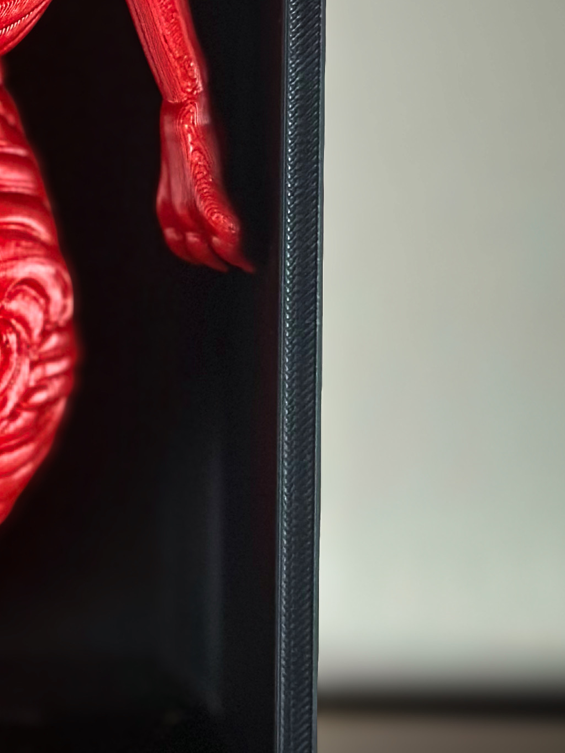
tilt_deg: -5.1
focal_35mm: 142
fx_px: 3091
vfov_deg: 13.8
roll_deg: -1.2
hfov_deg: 10.3
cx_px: -142
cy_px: 160
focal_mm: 6.86
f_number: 1.78
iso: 400
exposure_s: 1/60
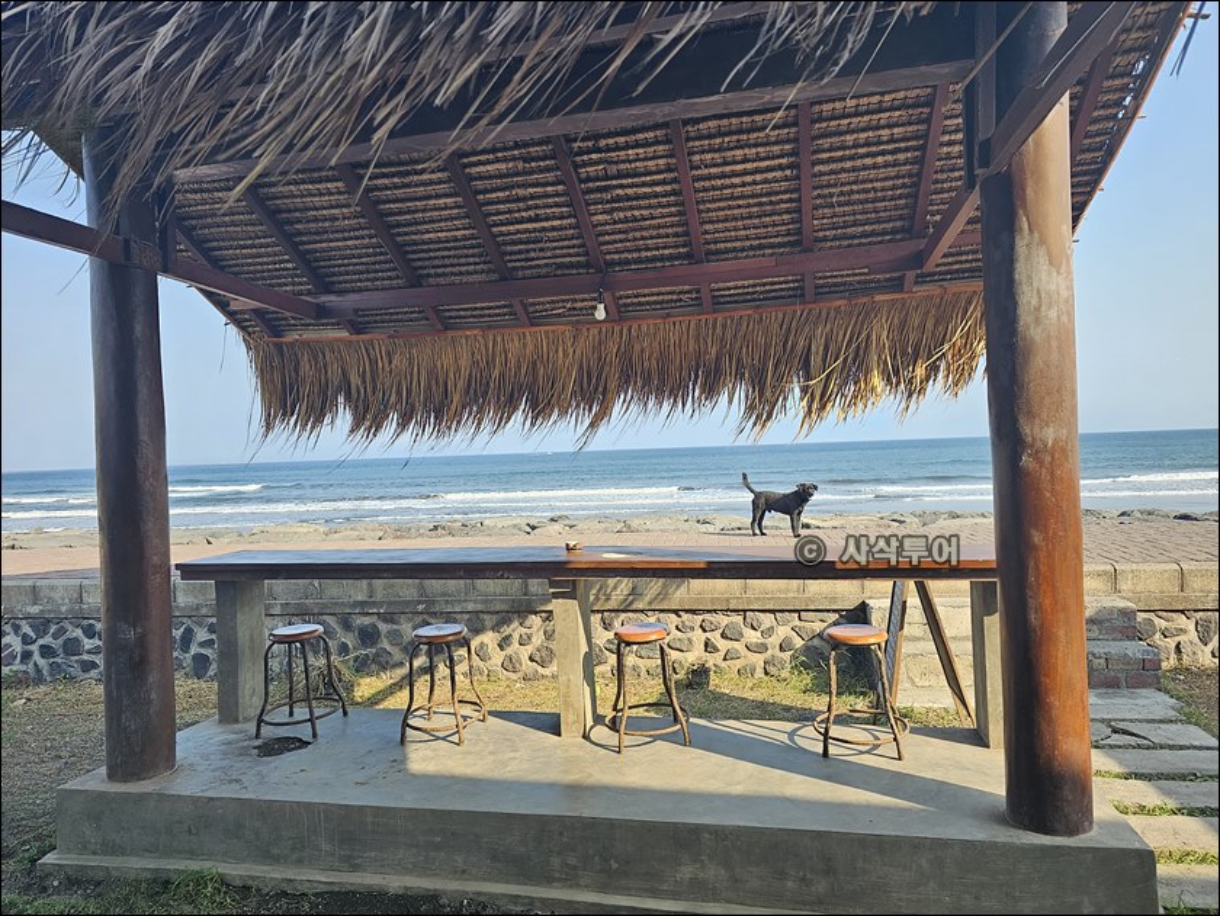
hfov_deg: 73.9
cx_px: 610
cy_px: 458
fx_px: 811
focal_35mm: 23
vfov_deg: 58.9
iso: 10
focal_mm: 6.3
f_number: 1.7
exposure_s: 1/195
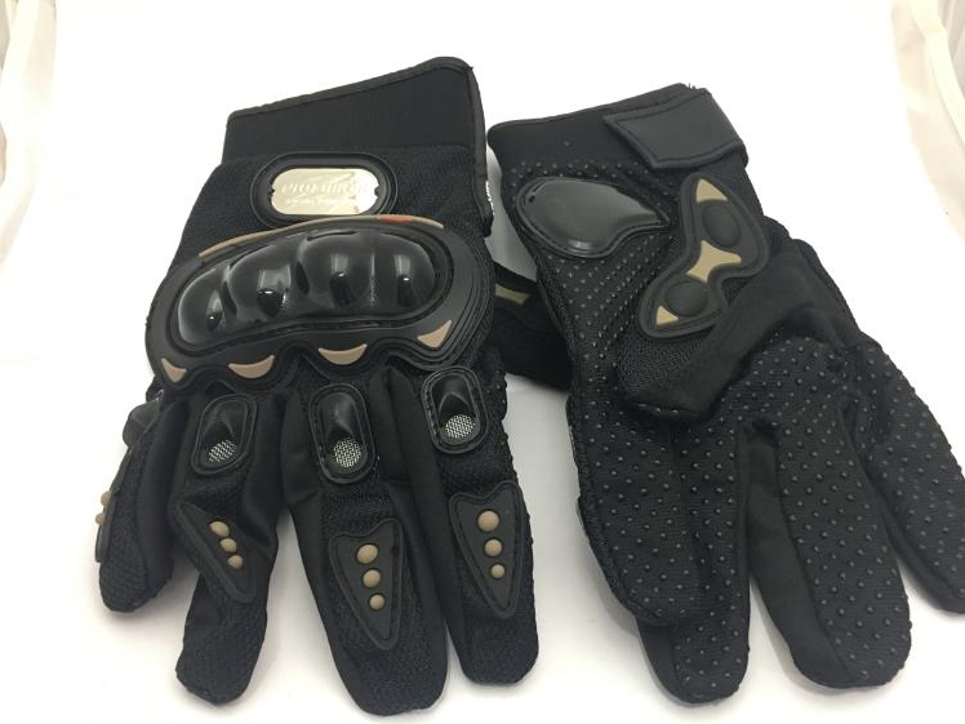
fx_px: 864
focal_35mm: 31
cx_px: 515
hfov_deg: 58.3
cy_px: 386
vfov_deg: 45.4
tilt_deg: -52.9
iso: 200
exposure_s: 1/17
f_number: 2.2
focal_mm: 4.15
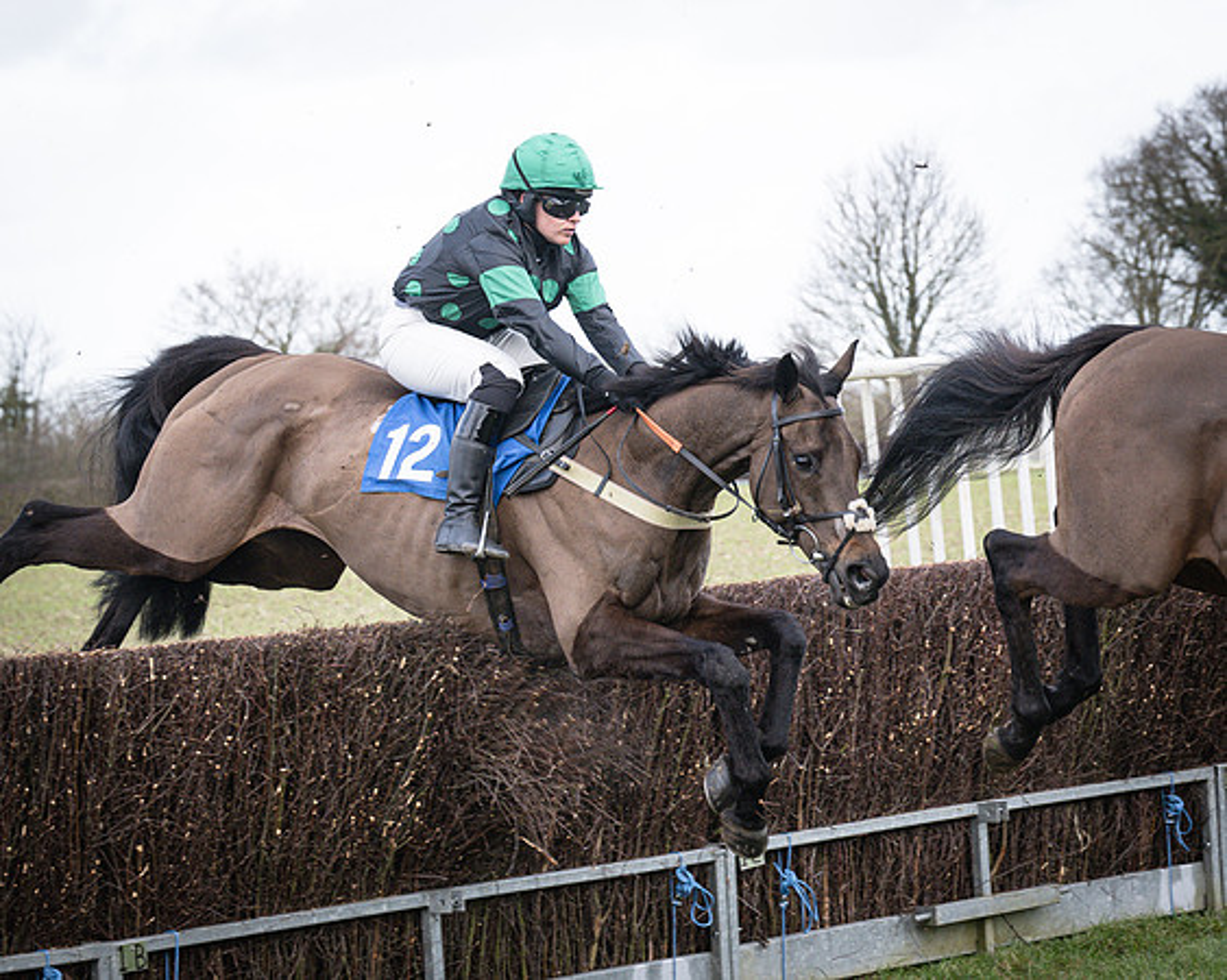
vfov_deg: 10.8
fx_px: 5208
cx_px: 893
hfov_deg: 13.4
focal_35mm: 143
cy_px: 490
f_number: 4
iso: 400
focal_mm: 70
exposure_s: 1/1000
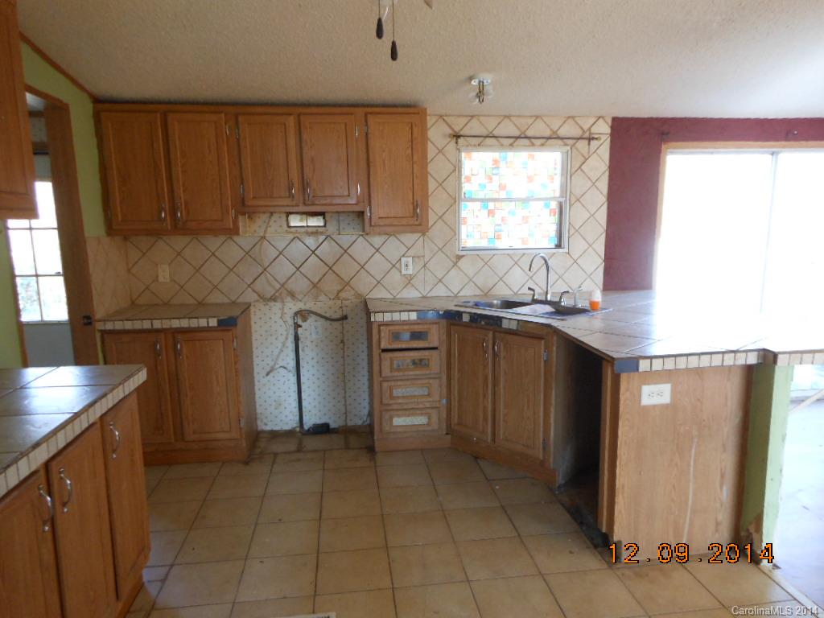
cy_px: 309
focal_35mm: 25
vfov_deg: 54.9
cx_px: 412
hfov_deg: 69.4
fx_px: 595
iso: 200
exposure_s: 1/30
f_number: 3.2
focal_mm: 4.5
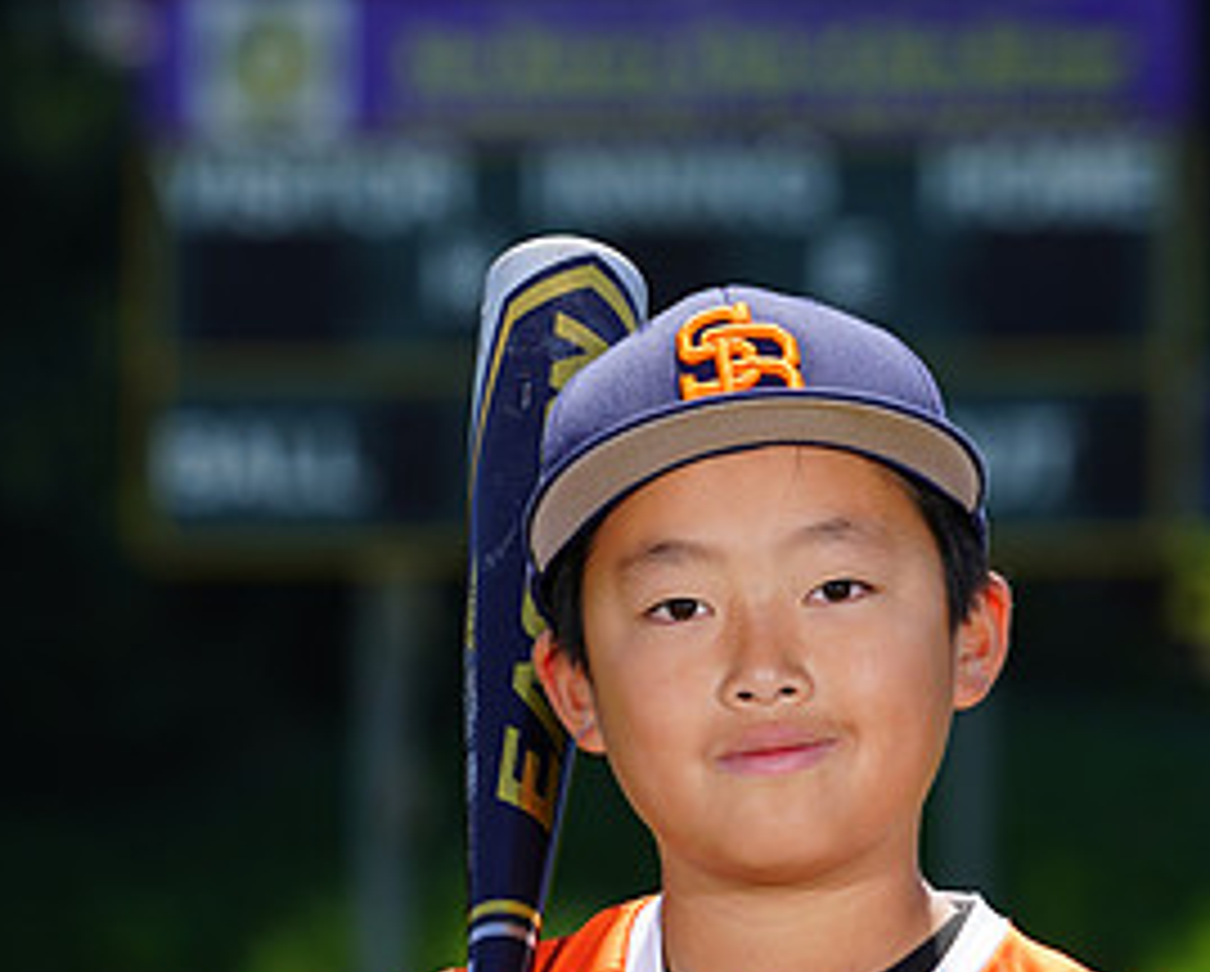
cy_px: 1084
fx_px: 17250
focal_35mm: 481
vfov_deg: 3.2
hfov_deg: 4.0
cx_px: 605
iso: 100
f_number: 8
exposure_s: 1/250
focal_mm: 238
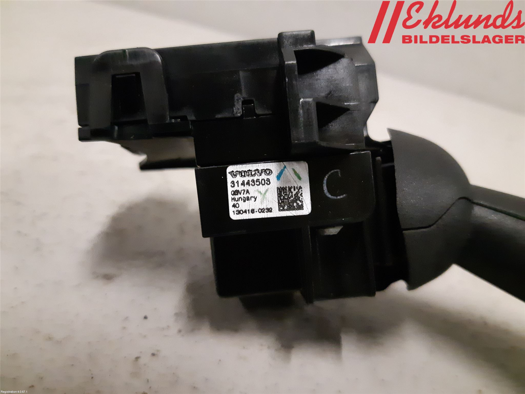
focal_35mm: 26
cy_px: 197
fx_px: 394
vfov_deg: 53.1
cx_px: 262
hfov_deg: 67.3
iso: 800
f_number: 1.7
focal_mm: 3.93
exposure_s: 1/147
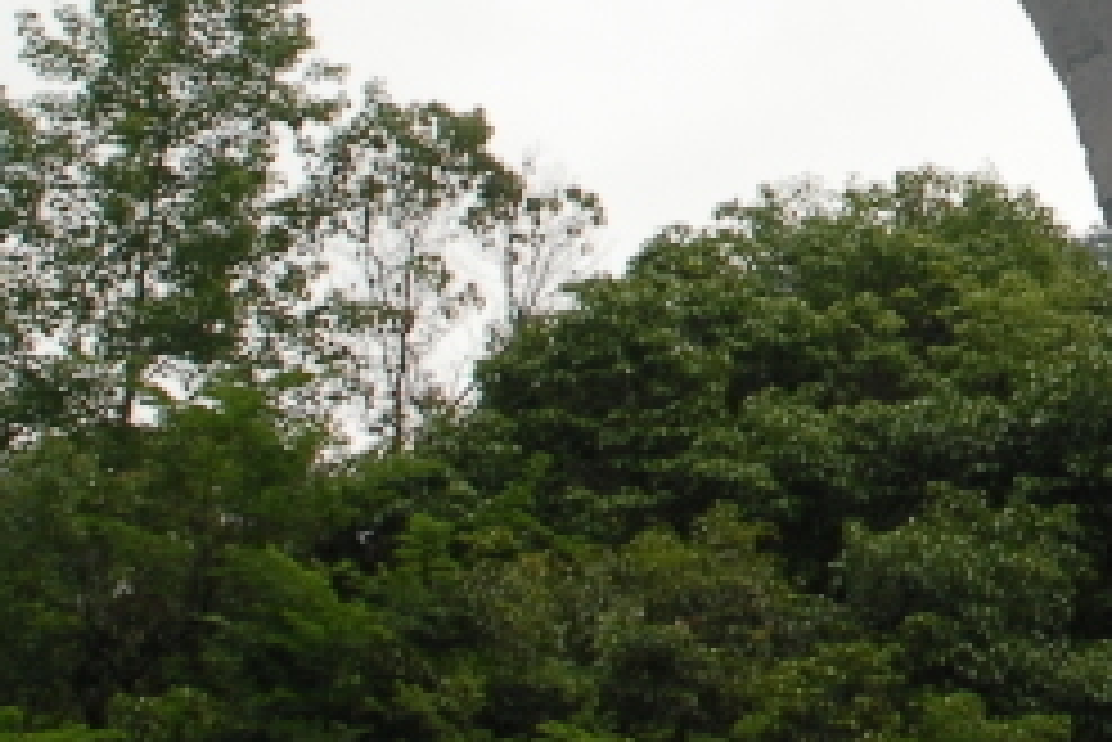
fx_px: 5378
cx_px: 1729
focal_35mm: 174
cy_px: -214
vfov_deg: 7.8
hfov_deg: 11.3
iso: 200
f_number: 7.1
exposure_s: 1/100
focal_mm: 28
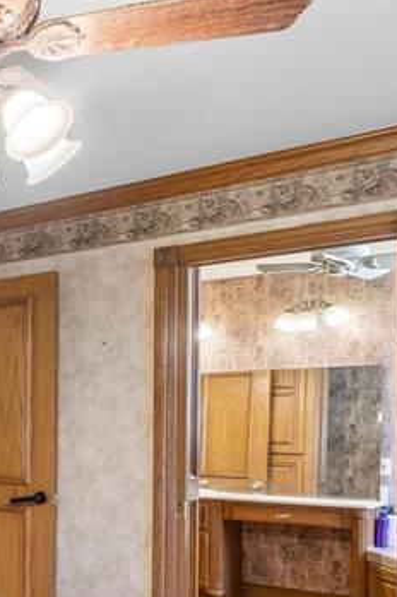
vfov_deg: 42.9
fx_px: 729
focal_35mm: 44
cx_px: -336
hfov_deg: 20.4
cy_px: 460
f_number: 6.3
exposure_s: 1/8
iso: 200
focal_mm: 10
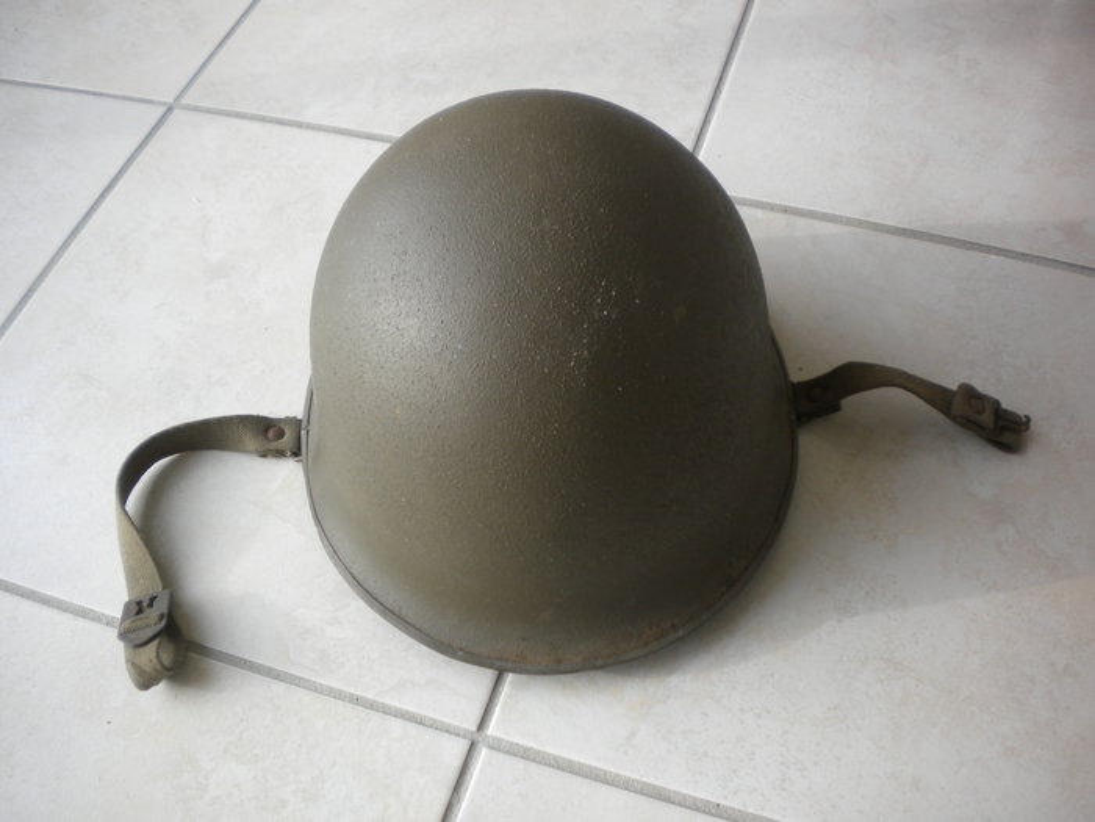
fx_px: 1107
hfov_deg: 52.6
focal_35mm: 35
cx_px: 548
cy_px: 411
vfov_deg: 40.7
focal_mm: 6.3
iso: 80
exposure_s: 1/127
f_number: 3.1
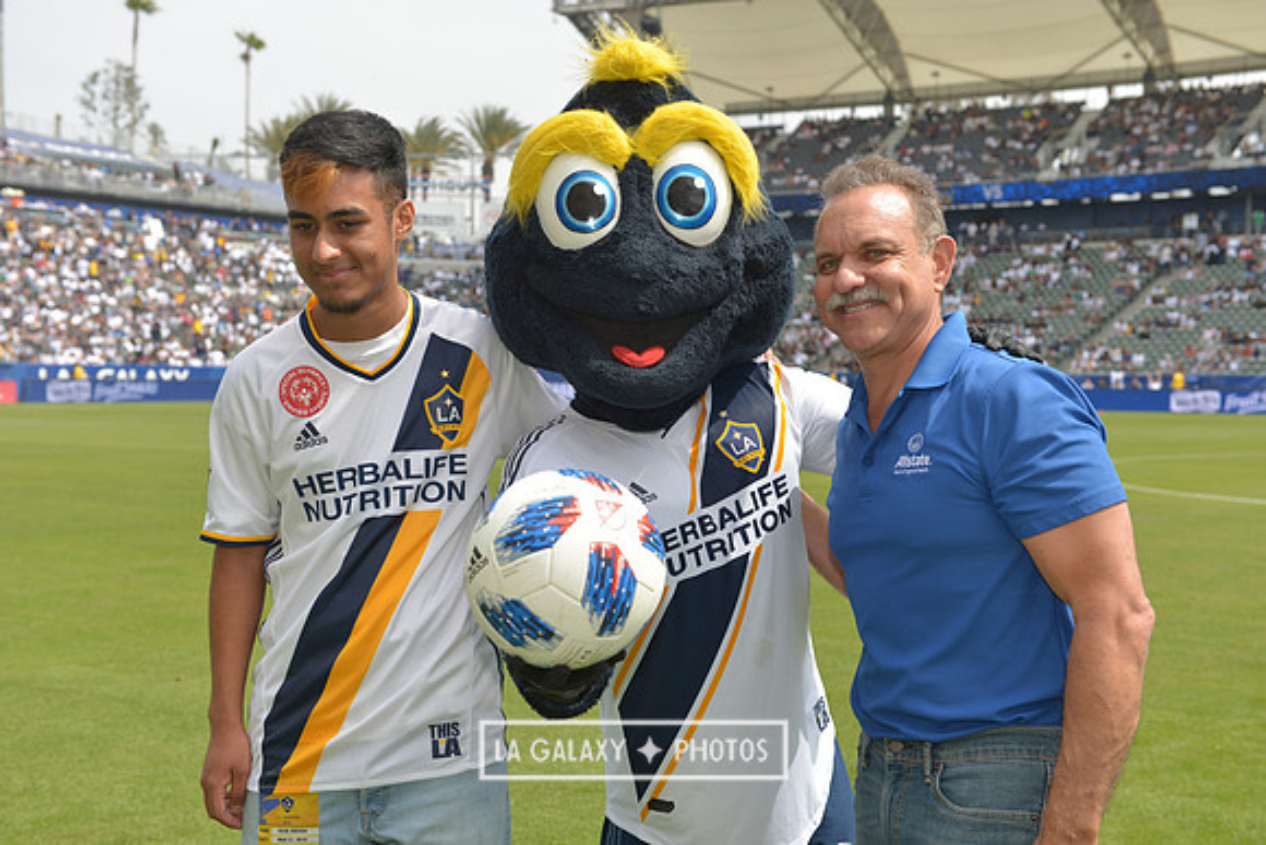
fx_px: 1759
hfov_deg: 39.6
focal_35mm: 50
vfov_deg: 27.0
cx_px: 633
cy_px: 422
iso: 200
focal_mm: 50
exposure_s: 1/800
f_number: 5
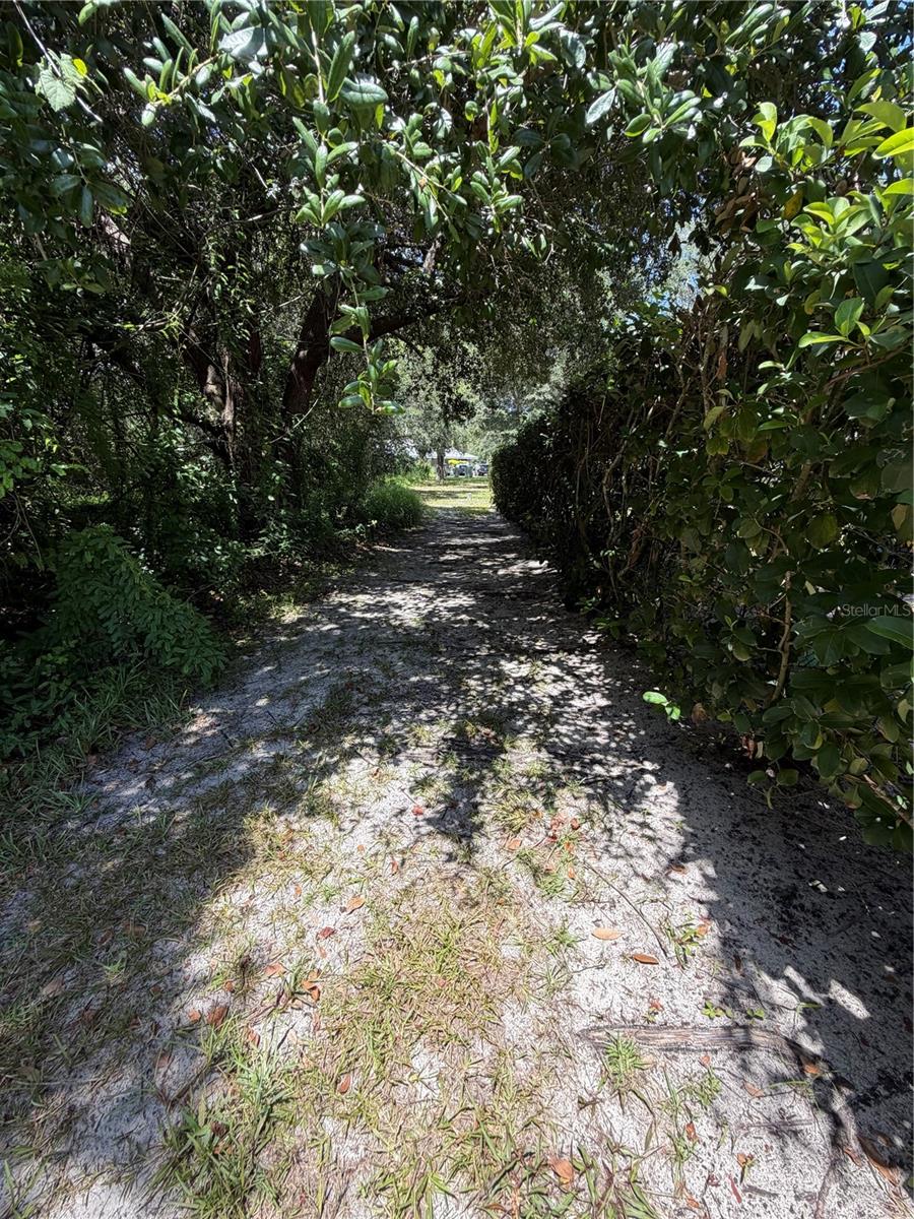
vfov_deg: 102.1
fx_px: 493
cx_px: 457
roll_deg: -0.7
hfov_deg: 85.7
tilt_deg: -14.7
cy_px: 610
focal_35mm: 14
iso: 50
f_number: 2.2
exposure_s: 1/502
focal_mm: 2.22
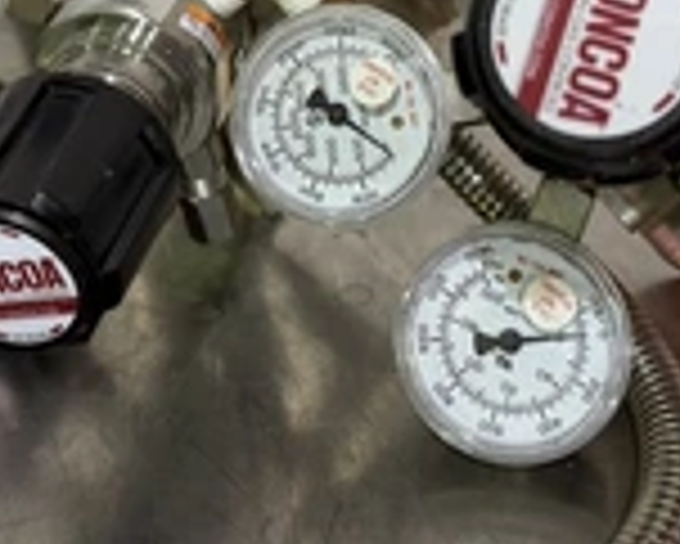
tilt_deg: -21.6
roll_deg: +4.8
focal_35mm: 62
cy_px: 40
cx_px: 351
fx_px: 1249
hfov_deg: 30.5
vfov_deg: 23.9
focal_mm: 6.76
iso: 250
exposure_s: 1/60
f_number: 1.78
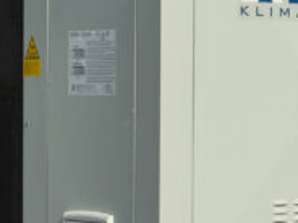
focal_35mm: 246
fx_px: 2118
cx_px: 141
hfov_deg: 8.0
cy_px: 195
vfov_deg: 6.0
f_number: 4
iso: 125
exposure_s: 1/250
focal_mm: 46
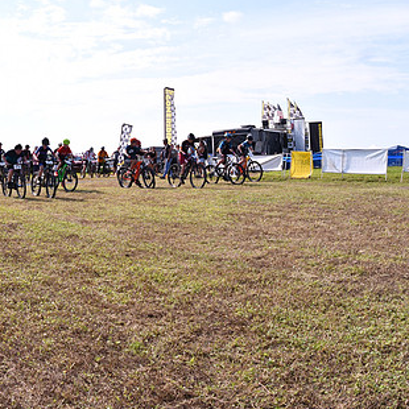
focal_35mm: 36
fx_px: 478
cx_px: 137
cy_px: 175
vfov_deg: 46.1
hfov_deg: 45.6
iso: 800
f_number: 8
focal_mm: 15
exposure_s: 1/2500
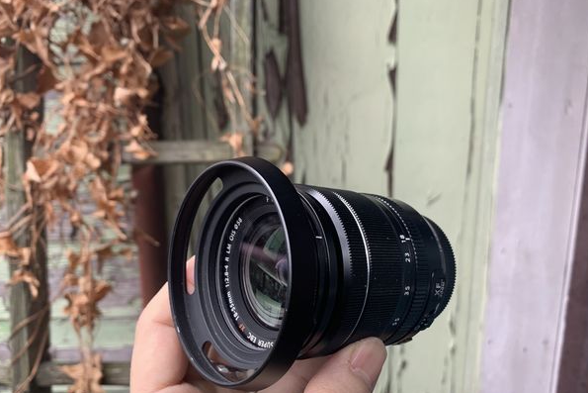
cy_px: 239
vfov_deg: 43.4
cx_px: 295
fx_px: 490
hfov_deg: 61.9
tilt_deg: -15.1
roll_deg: +1.3
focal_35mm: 30
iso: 100
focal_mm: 4.25
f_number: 1.8
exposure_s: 1/121
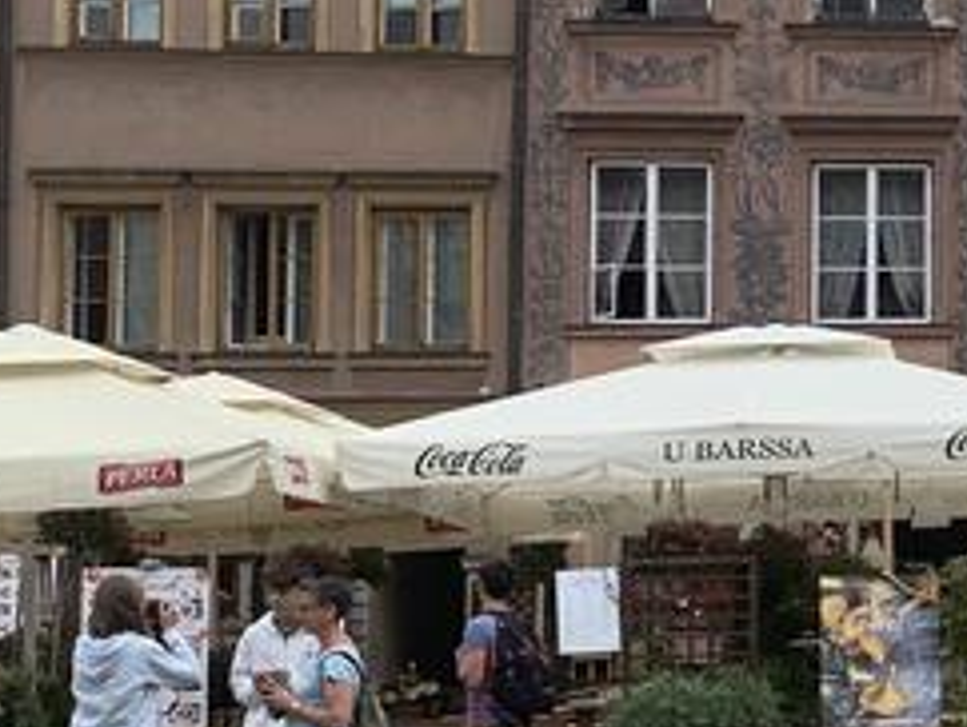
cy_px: 308
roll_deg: +0.7
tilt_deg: +4.8
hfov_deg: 15.9
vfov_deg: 13.5
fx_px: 3076
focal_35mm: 110
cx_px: 1598
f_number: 1.8
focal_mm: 4.25
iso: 25
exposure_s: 1/1350
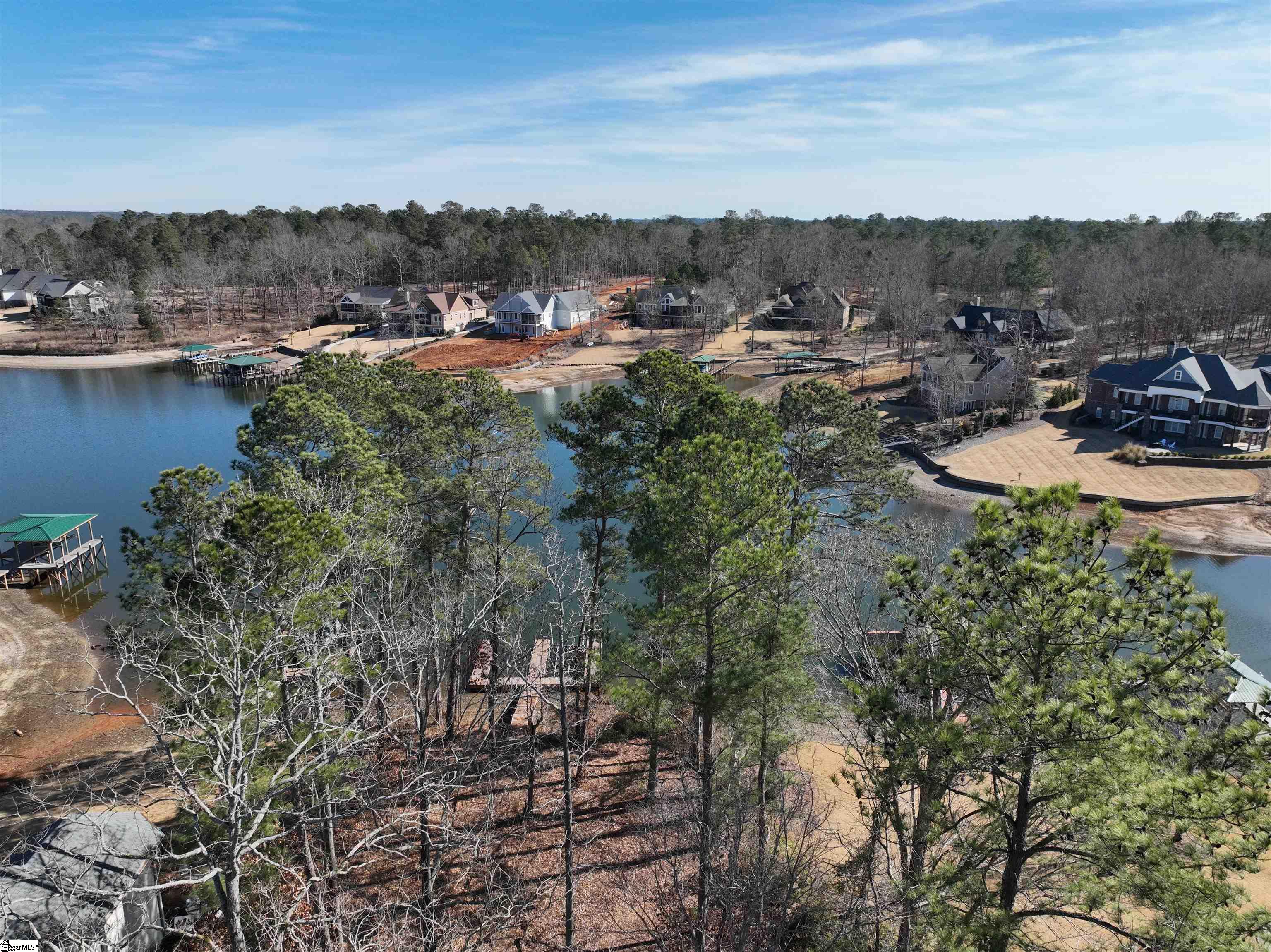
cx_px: 636
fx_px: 881
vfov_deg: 56.8
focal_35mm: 24
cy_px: 476
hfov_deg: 71.6
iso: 150
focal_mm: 12.29
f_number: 2.8
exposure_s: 1/320
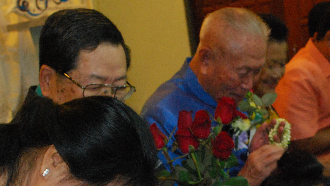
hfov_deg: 23.3
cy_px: 205
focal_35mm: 91
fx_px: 796
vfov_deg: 13.0
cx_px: 229
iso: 1600
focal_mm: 26
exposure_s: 1/25
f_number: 5.6
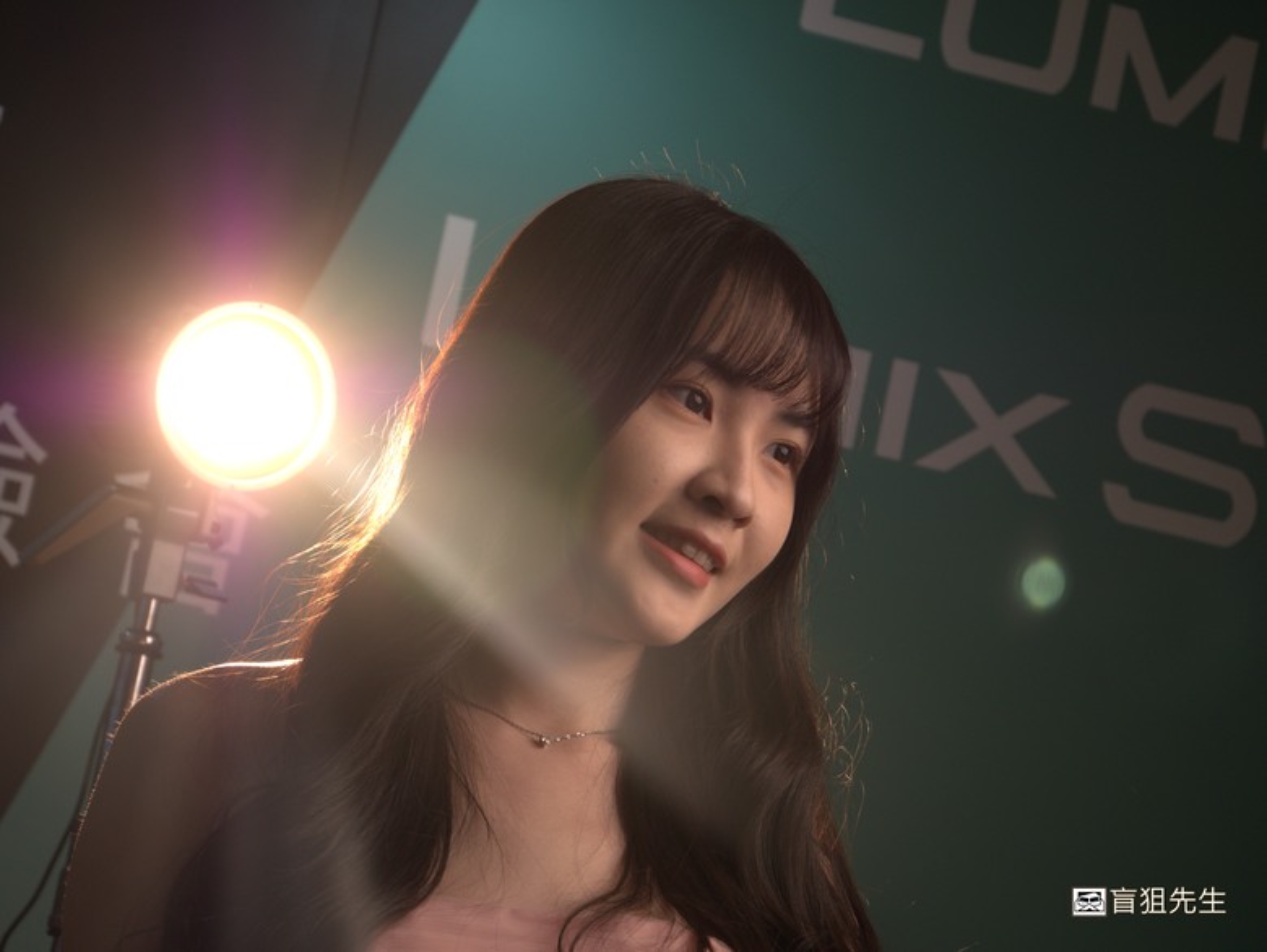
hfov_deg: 20.0
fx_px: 3589
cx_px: 634
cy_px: 476
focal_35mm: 98
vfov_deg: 15.1
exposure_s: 1/125
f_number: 5.6
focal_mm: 49
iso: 640
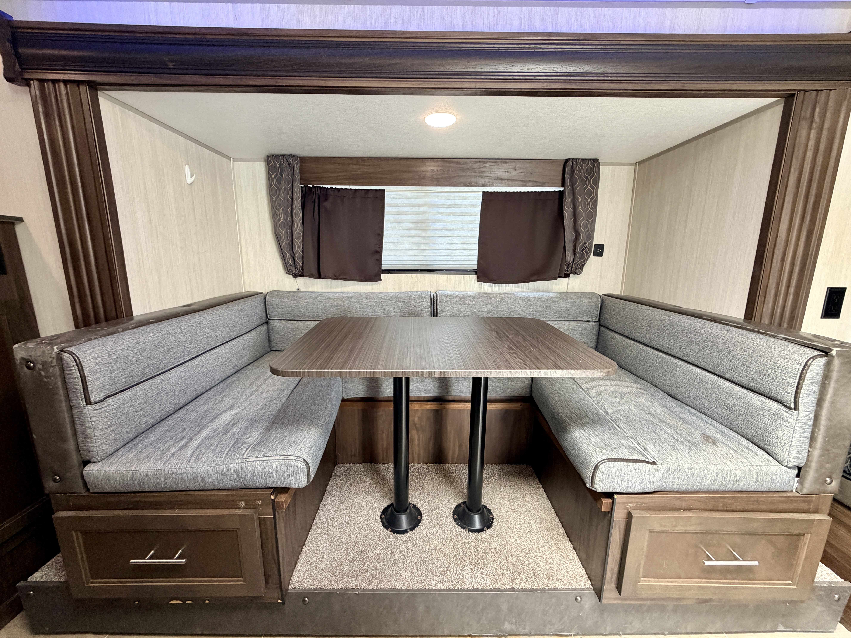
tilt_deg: -11.6
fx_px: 344
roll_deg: -3.3
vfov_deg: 85.7
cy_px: 319
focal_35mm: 14
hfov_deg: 102.1
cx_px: 426
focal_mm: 2.22
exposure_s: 1/99
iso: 320
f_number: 2.2
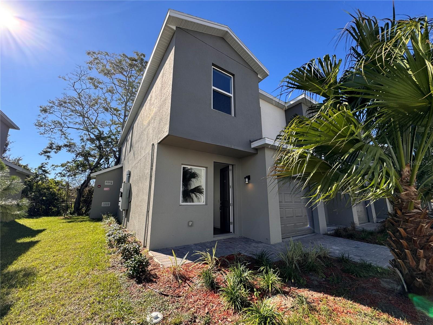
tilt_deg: +12.8
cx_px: 216
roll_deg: -0.8
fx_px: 175
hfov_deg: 102.1
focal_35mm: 14
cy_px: 162
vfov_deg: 85.7
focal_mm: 2.22
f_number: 2.2
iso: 40
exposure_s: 1/734
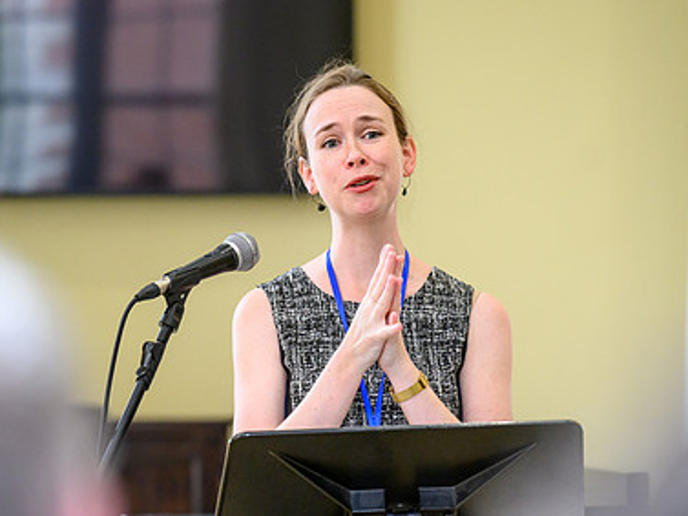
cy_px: 311
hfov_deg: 8.8
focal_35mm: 226
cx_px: 370
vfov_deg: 6.6
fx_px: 4493
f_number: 2.8
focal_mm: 150
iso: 2800
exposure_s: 1/400
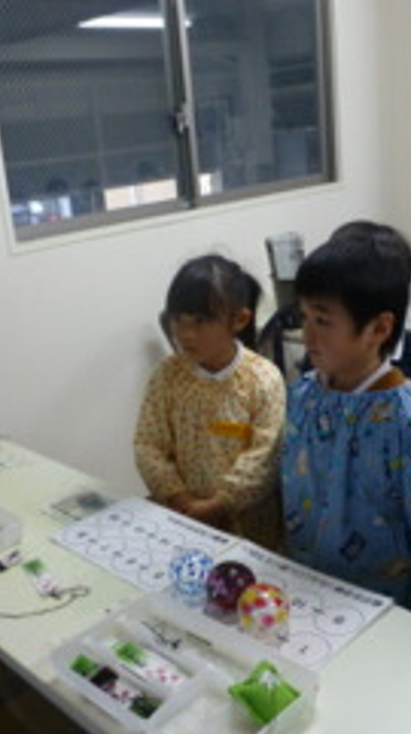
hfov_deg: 31.1
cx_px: 180
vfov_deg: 52.8
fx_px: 739
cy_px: 362
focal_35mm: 38
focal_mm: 4.3
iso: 400
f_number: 3.3
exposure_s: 1/60
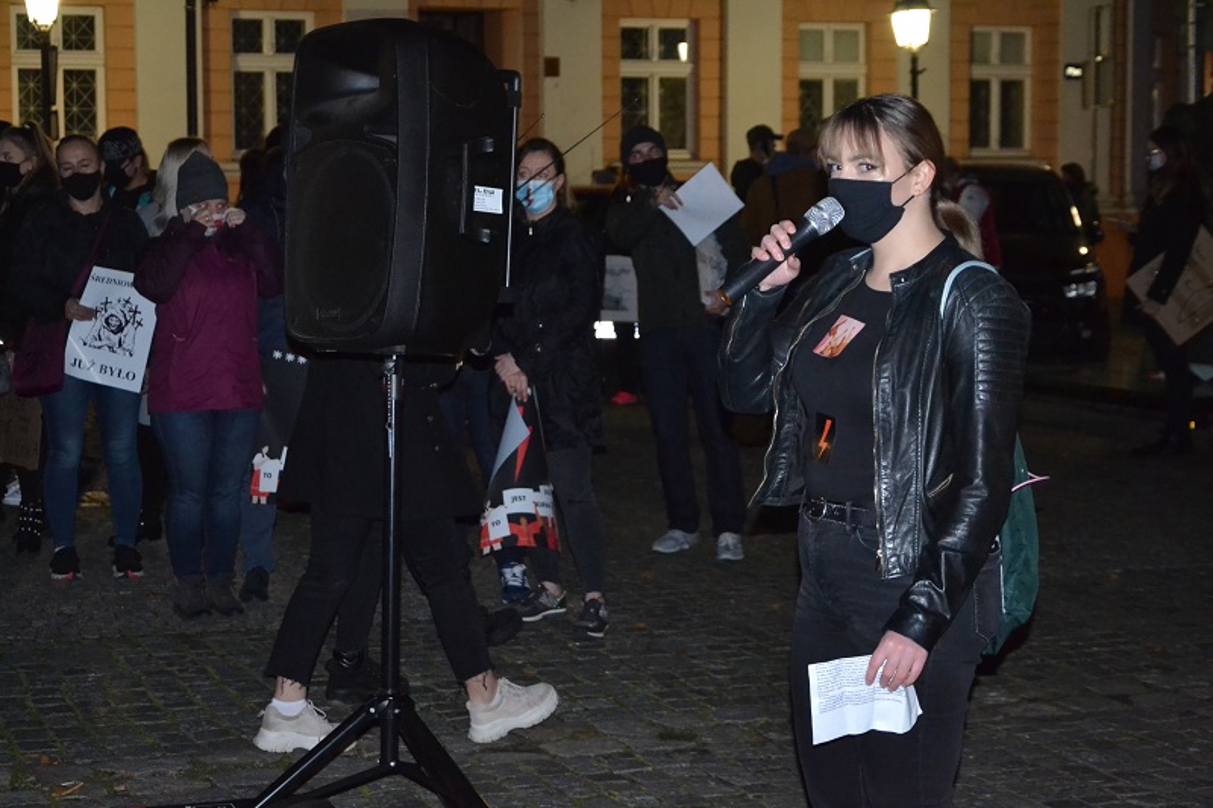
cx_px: 606
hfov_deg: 29.9
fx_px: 2274
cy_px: 404
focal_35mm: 68
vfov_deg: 20.2
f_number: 4.8
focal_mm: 45
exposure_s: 1/60
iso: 3200
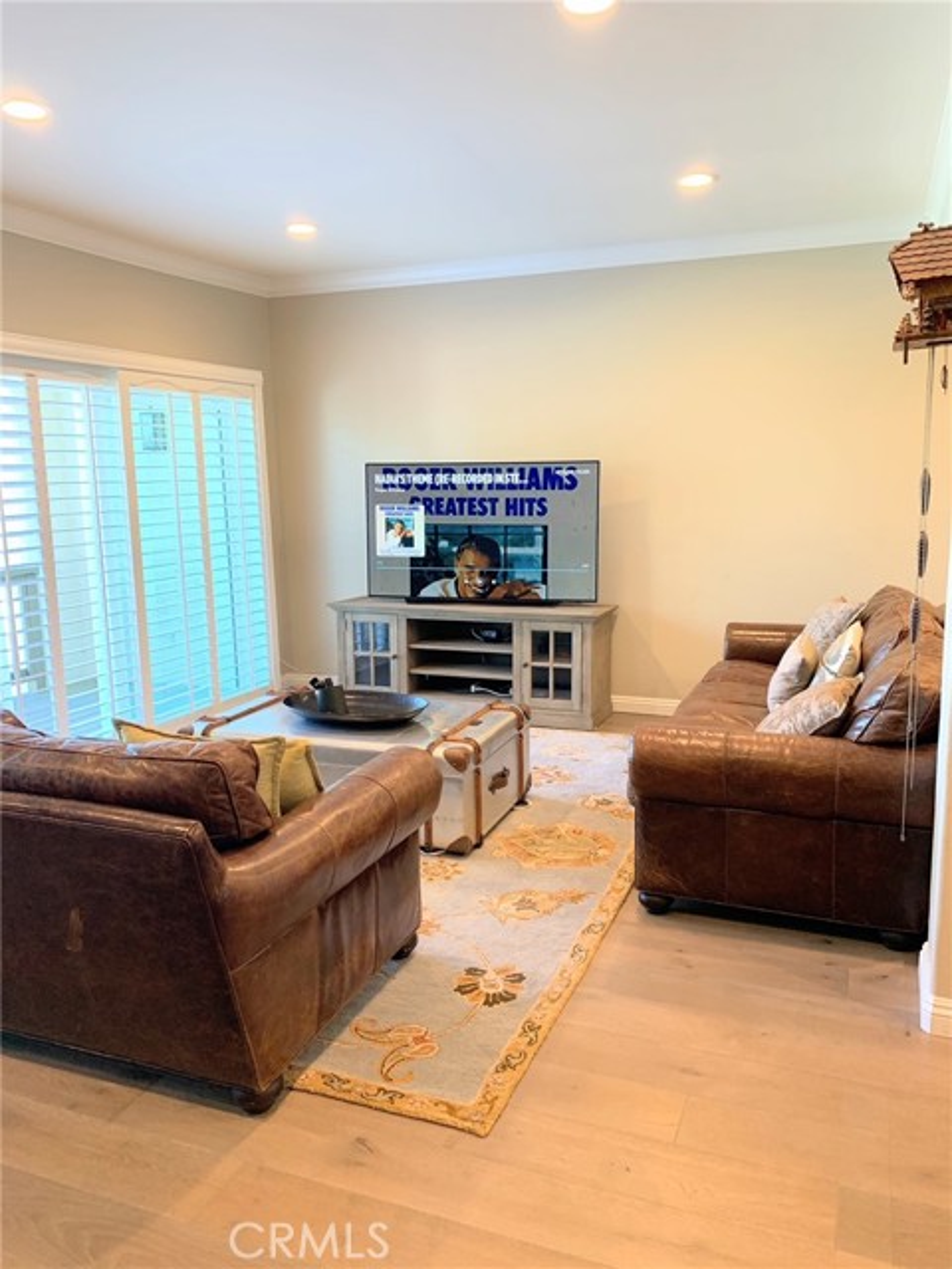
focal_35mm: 26
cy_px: 634
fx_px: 953
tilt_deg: -9.2
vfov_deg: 67.3
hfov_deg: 53.1
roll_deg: +1.4
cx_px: 476
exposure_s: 1/60
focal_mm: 4.25
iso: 125
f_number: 1.8
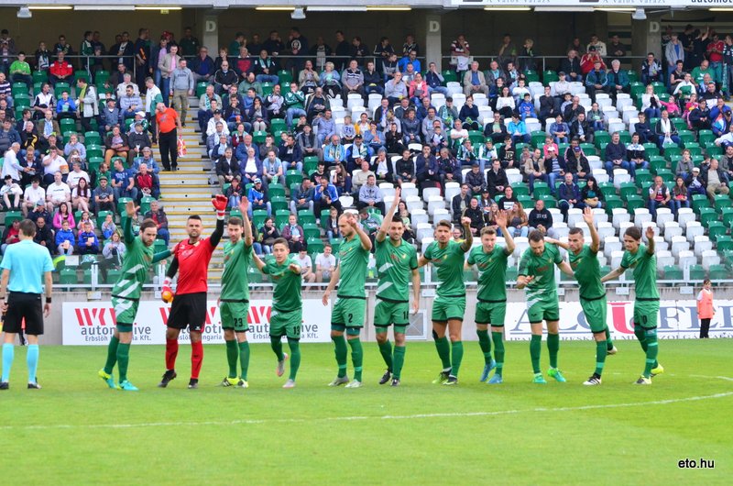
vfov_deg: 7.9
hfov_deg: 11.8
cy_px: 243
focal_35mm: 174
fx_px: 3536
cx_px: 366
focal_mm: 116
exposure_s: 1/400
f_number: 6.3
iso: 1600
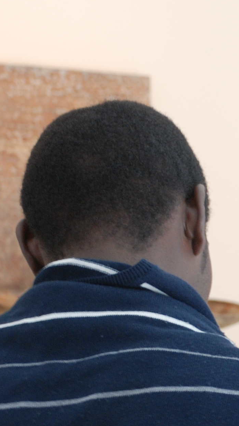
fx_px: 2423
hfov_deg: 5.6
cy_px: 387
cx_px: 336
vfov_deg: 10.0
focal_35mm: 215
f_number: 4.8
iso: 320
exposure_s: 1/20
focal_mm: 44
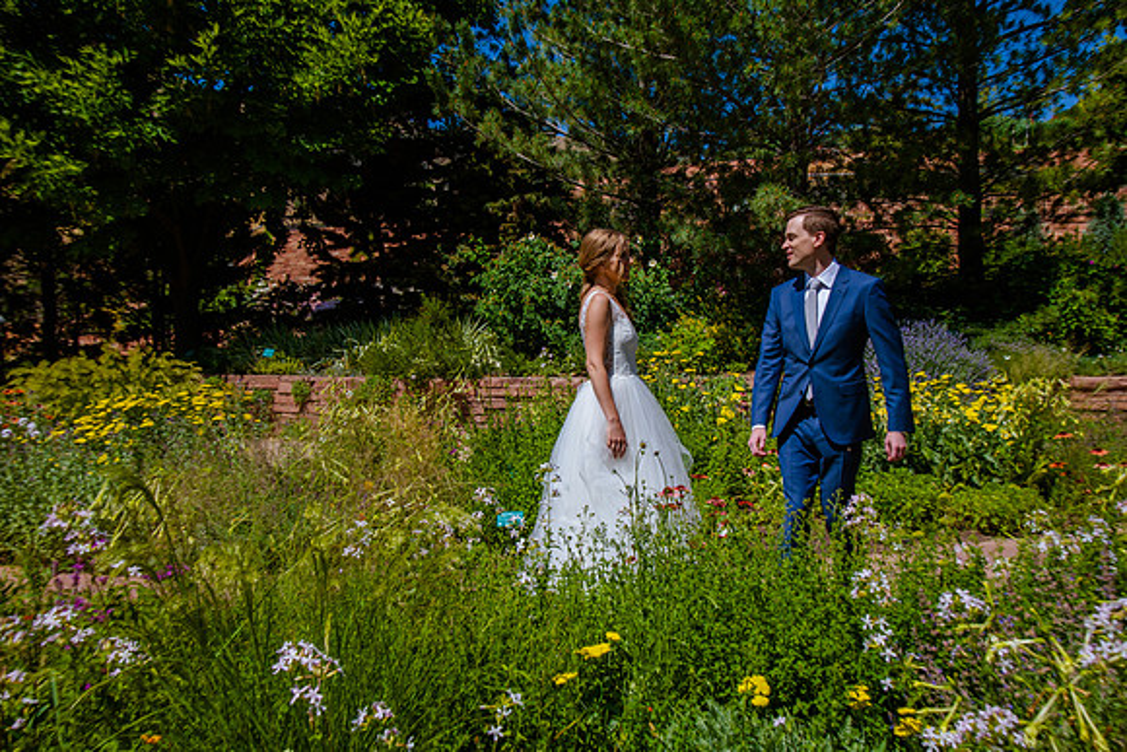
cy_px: 376
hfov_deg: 50.7
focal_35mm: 38
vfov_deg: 35.1
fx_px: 1190
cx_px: 564
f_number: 10
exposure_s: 1/320
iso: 200
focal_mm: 38
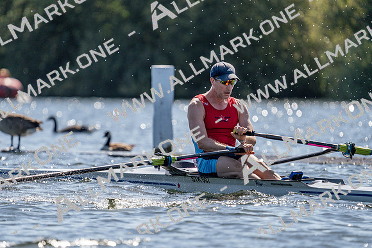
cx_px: 186
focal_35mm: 459
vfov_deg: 3.0
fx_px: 4744
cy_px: 124
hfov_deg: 4.5
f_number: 6.3
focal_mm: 459
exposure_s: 1/2000
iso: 320
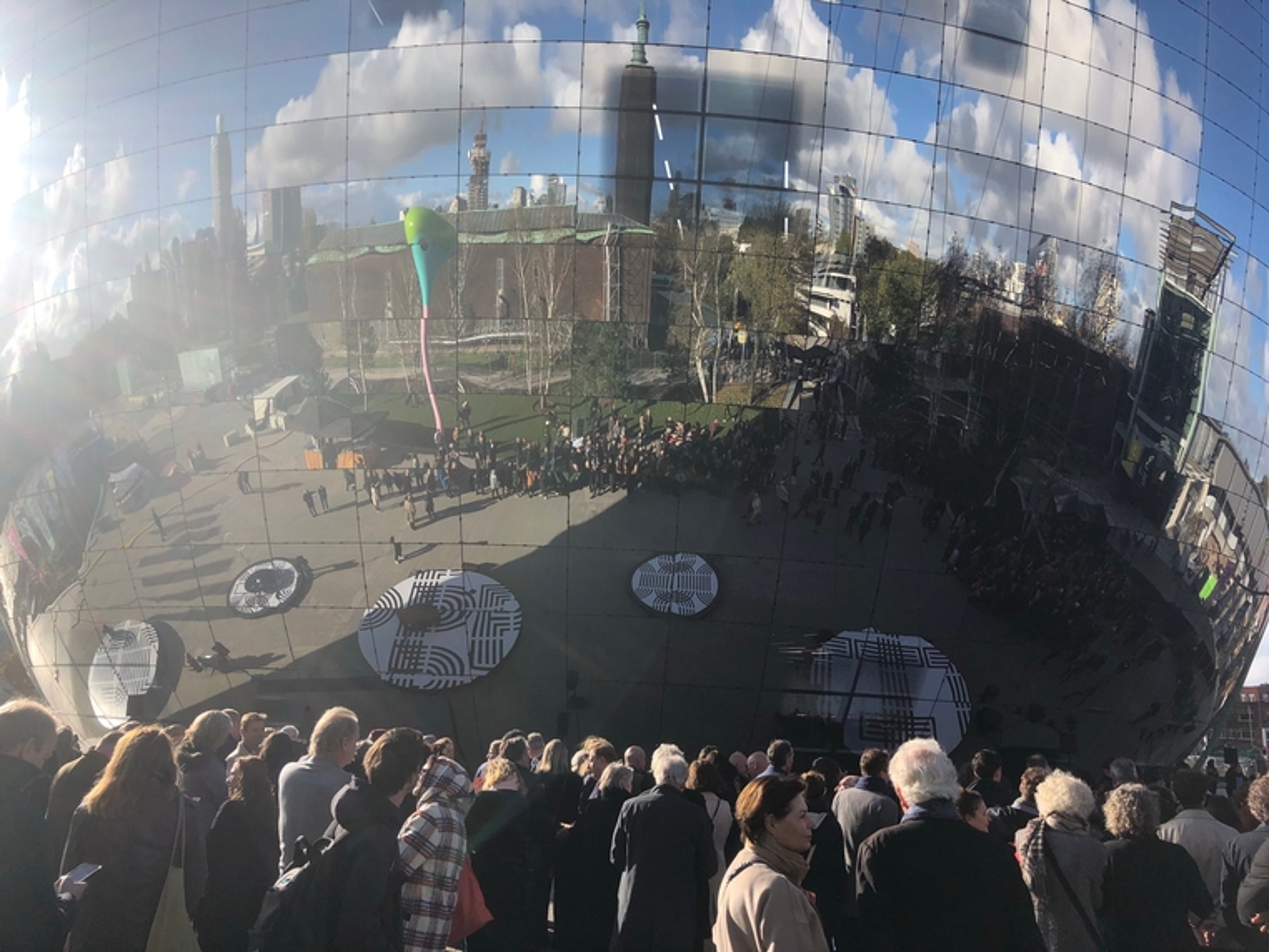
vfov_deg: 49.8
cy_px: 476
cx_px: 634
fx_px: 1027
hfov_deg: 63.4
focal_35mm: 28
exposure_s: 1/2088
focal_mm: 3.99
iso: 20
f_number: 1.8
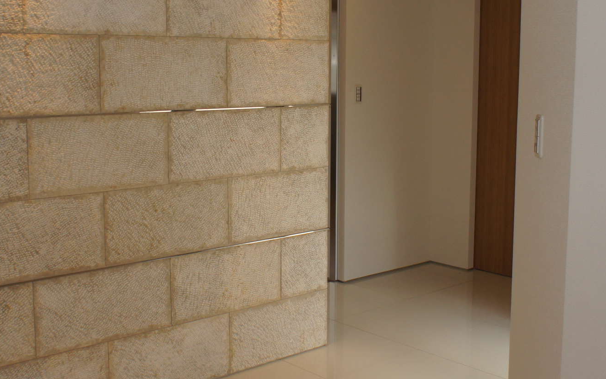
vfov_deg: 21.0
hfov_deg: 33.0
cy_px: 169
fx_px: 1024
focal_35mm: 62
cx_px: 307
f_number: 7.1
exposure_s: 1/100
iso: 200
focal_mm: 16
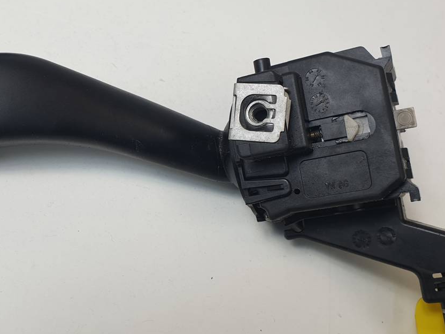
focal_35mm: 45
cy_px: 163
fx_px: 578
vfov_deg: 32.2
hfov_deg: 41.7
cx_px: 159
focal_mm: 4.3
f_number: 2.4
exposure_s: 1/161
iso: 50
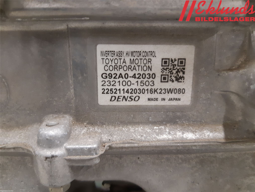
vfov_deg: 53.1
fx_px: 192
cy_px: 96
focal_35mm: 26
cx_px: 128
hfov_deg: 67.3
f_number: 1.7
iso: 200
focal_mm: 3.93
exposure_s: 1/25
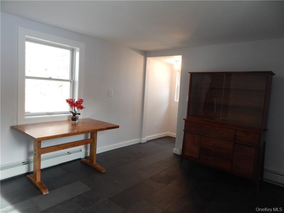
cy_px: 106
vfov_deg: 61.1
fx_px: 180
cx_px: 142
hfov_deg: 76.4
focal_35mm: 22
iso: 220
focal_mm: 4
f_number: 3
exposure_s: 1/30
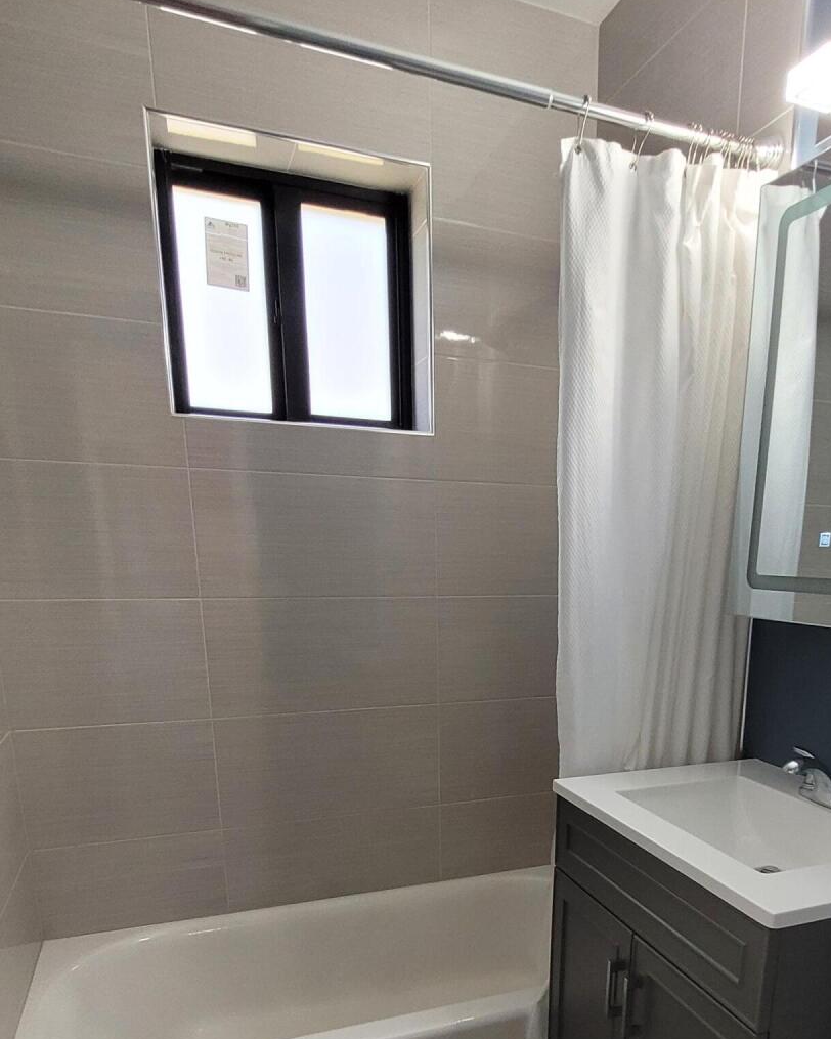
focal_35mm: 25
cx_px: 522
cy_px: 767
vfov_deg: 64.4
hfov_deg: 56.1
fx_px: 769
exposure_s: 1/60
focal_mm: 1.74
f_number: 2.2
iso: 250
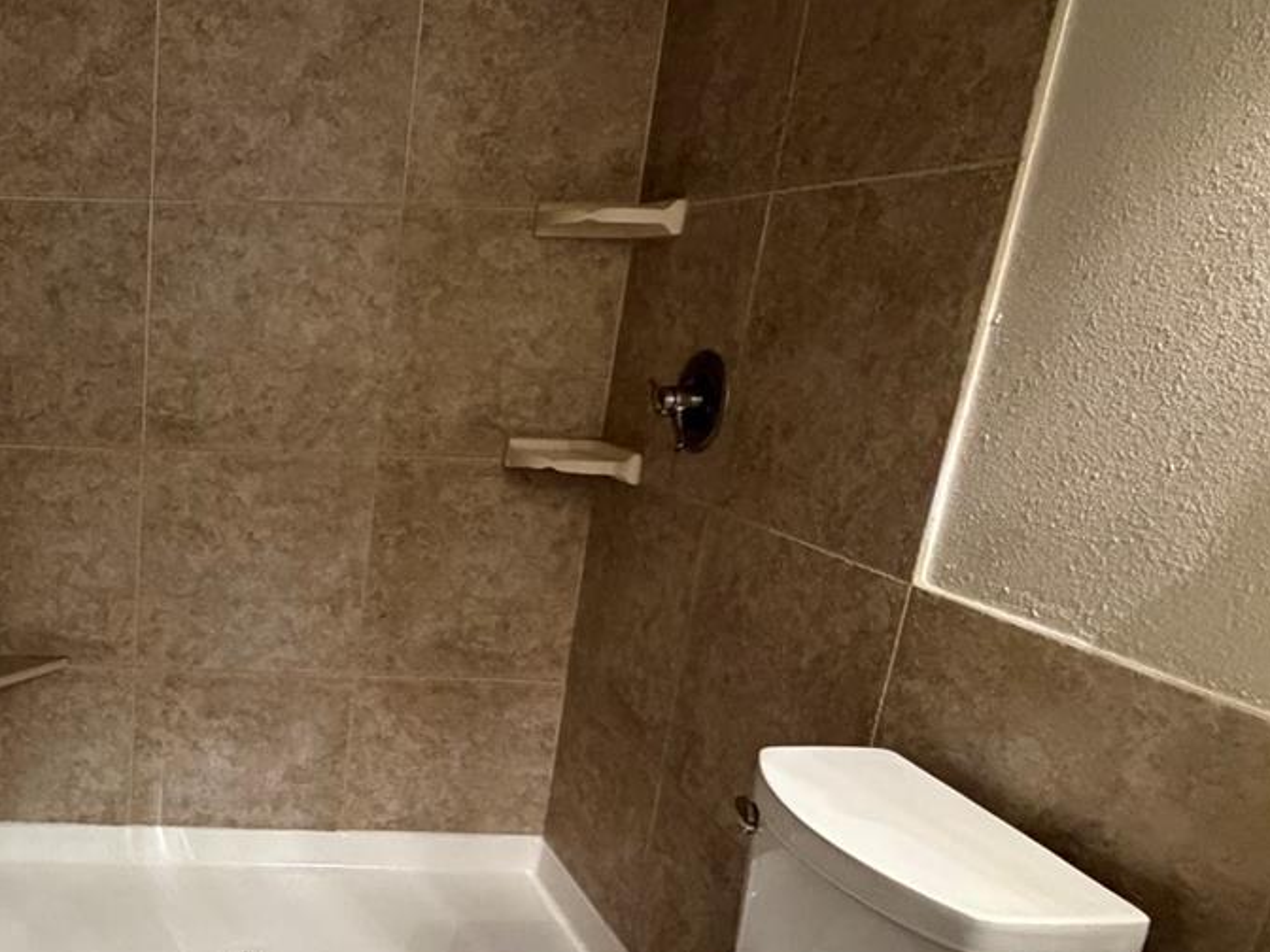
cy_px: 610
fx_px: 1101
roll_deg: -0.8
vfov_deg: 46.3
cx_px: 102
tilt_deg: -16.9
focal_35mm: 30
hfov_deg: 52.0
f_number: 2.2
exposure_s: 1/60
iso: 640
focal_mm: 2.22
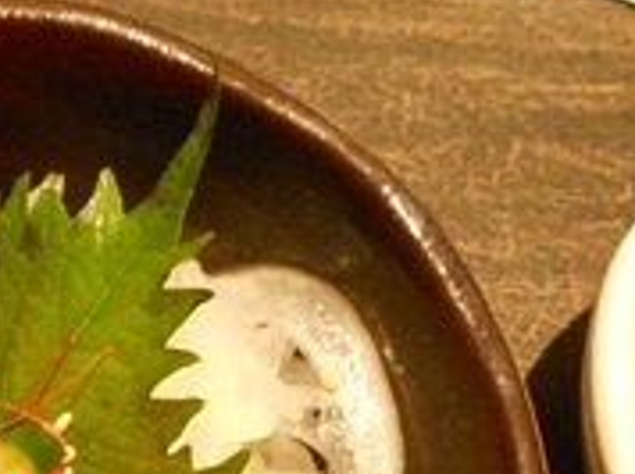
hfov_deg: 19.3
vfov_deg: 15.1
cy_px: 527
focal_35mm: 95
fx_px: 1740
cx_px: -161
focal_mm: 5.9
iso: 400
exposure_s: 1/6
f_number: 4
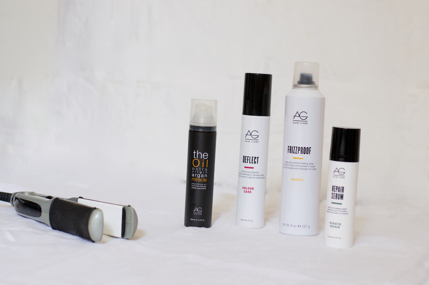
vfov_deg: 18.1
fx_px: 893
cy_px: 142
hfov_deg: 27.0
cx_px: 214
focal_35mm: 75
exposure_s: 1/60
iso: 500
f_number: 4
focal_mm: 50
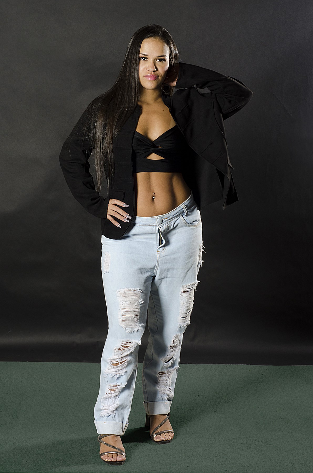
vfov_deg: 27.0
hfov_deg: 18.1
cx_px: 156
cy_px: 236
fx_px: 983
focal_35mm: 75
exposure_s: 1/125
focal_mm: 50
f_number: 7.1
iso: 200
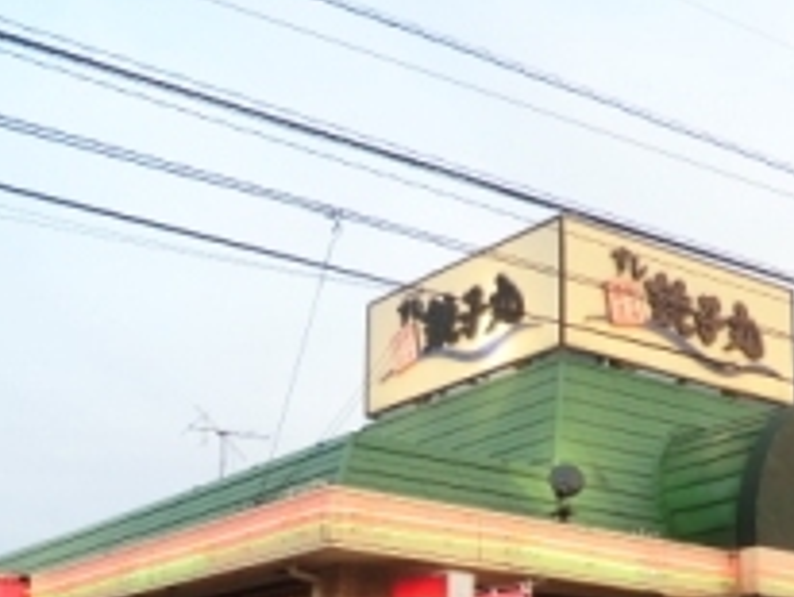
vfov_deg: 22.7
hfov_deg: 30.7
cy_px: 539
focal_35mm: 63
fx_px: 1447
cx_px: 416
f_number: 3.5
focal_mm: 5.2
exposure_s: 1/60
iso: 200
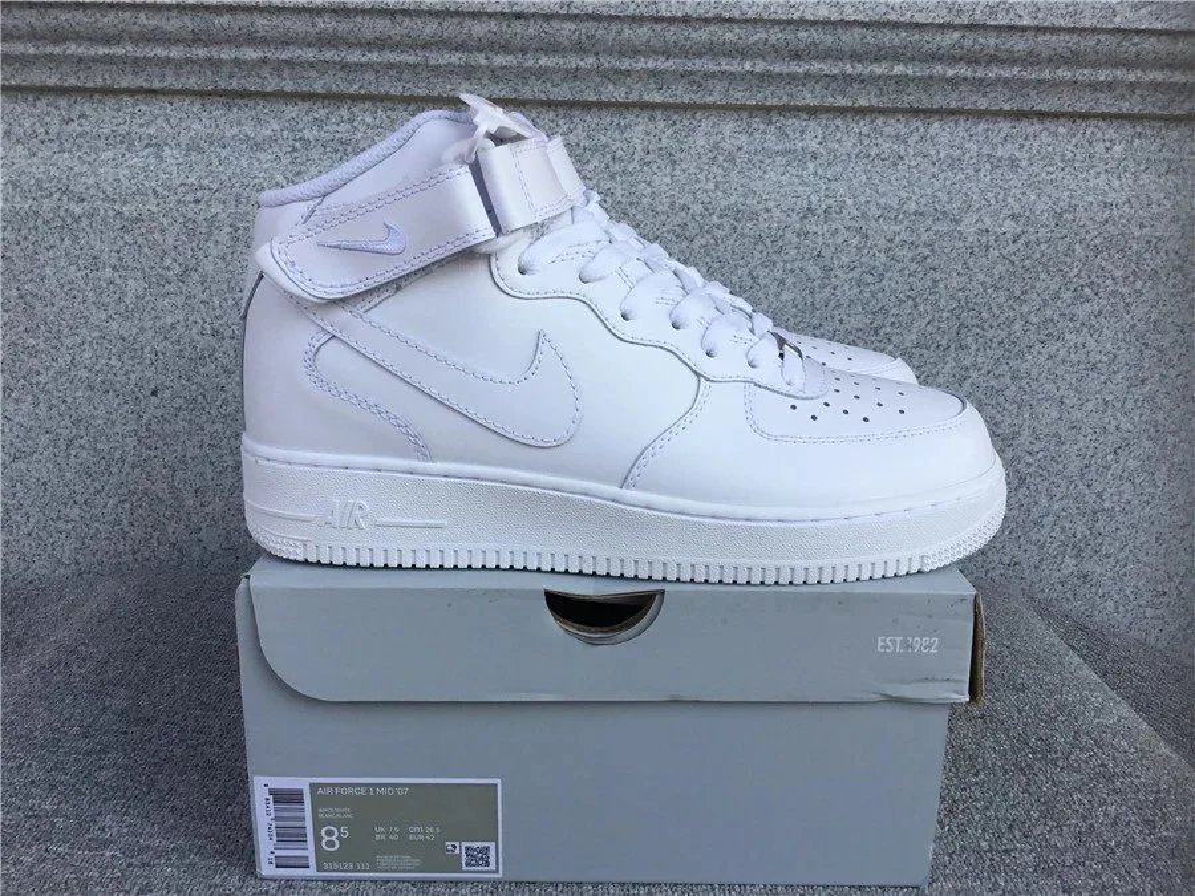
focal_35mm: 31
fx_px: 1070
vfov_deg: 45.4
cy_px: 448
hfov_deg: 58.4
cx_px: 598
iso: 25
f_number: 2.4
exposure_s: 1/741
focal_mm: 3.3
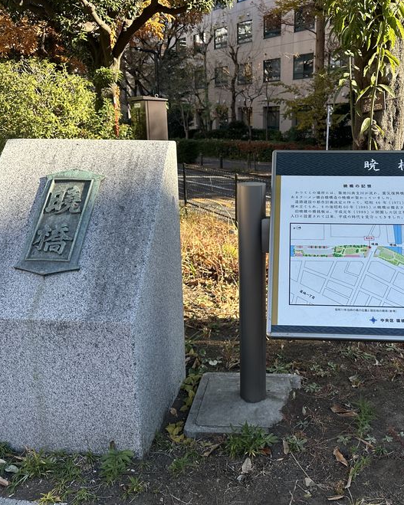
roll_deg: -0.5
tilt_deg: -13.7
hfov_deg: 45.1
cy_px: 249
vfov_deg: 55.7
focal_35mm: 32
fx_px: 478
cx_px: 268
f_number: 1.78
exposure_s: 1/1083
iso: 80
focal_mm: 6.86
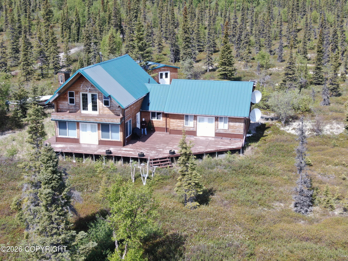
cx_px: 174
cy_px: 130
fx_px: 483
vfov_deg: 30.3
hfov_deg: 39.7
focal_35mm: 48
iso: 100
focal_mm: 8.6
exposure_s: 1/320
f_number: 3.8
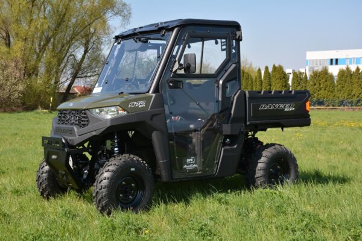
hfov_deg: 35.1
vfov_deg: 23.8
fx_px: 573
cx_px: 181
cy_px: 120
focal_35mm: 57
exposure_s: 1/200
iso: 100
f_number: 8
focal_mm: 38
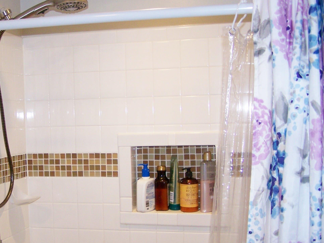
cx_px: 103
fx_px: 524
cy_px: 134
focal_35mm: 56
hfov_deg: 34.0
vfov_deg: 26.1
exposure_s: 1/60
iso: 160
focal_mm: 6.3
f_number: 2.8
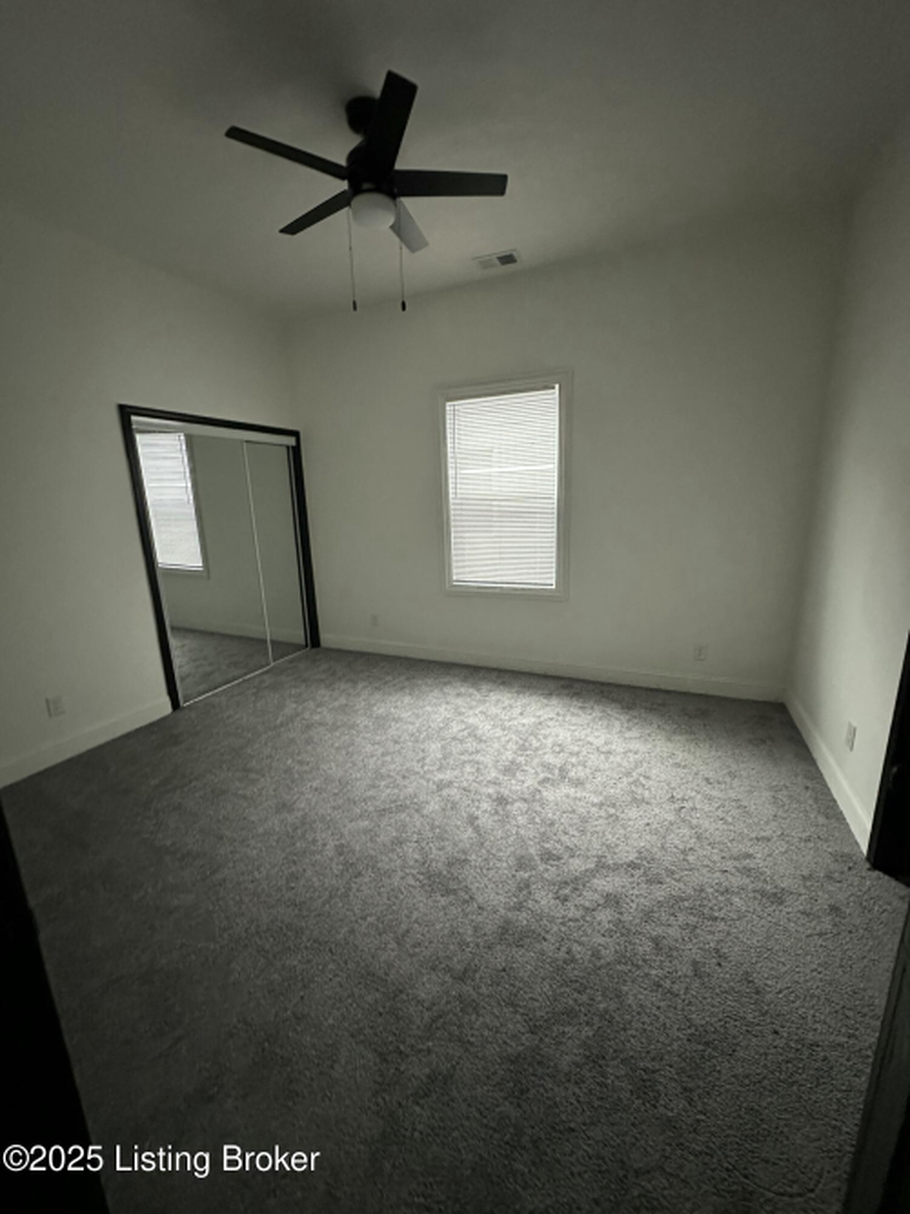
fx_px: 491
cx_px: 455
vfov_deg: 102.1
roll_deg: +2.4
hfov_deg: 85.7
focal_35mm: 14
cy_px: 607
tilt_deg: -12.6
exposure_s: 1/60
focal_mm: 2.22
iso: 800
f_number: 2.2
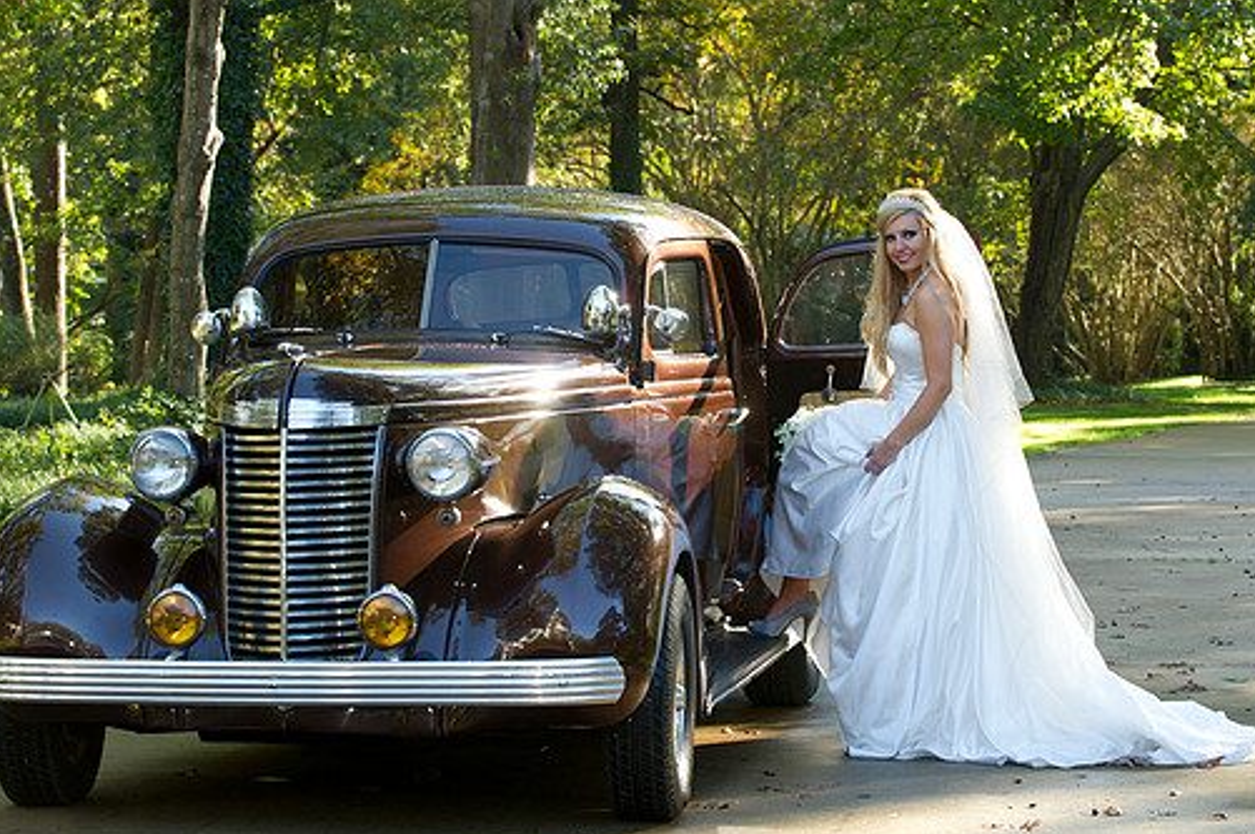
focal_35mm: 110
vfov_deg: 12.4
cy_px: 386
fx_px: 3831
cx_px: 626
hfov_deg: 18.6
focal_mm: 95
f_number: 5
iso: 500
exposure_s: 1/100
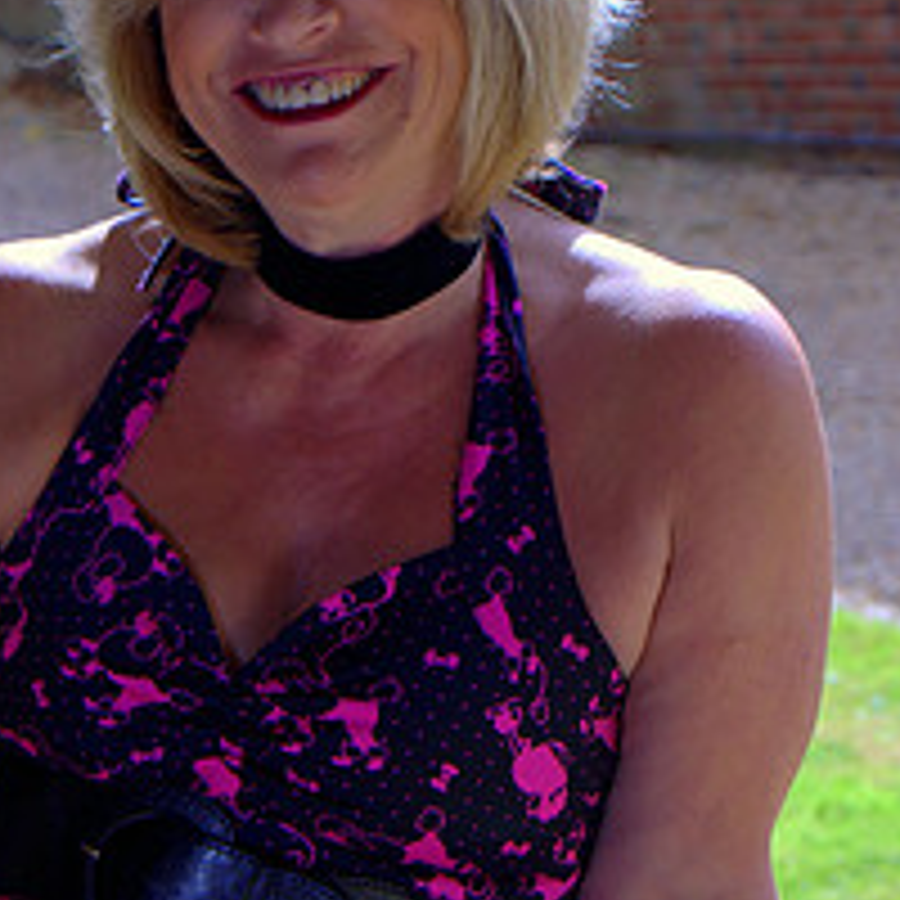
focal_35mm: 158
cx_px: 254
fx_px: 4646
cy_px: 472
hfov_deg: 11.0
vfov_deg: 11.1
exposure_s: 1/200
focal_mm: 55
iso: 100
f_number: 5.6
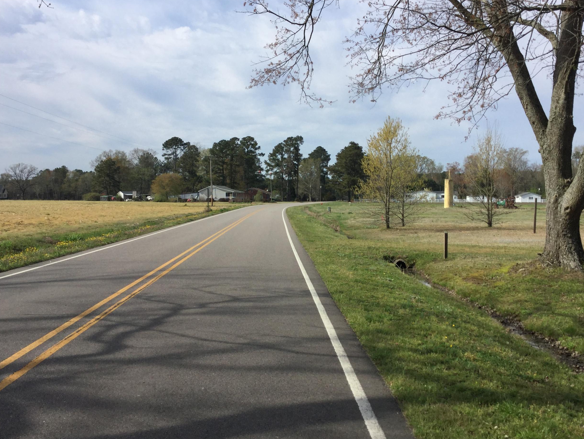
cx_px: 301
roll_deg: -2.2
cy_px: 224
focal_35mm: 38
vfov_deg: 37.7
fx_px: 641
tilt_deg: -3.5
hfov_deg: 49.0
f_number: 2.4
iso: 25
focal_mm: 3.3
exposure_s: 1/1481
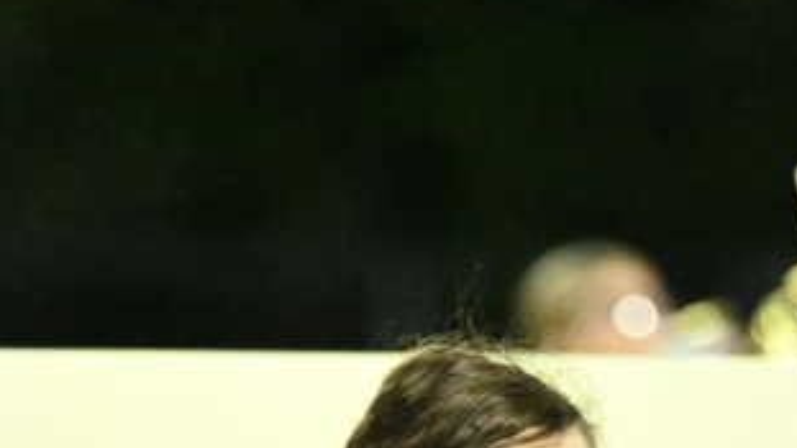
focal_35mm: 1034
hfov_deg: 2.1
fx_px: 21854
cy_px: 796
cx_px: 566
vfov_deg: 1.2
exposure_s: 1/1000
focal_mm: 200
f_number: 2.8
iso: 10000
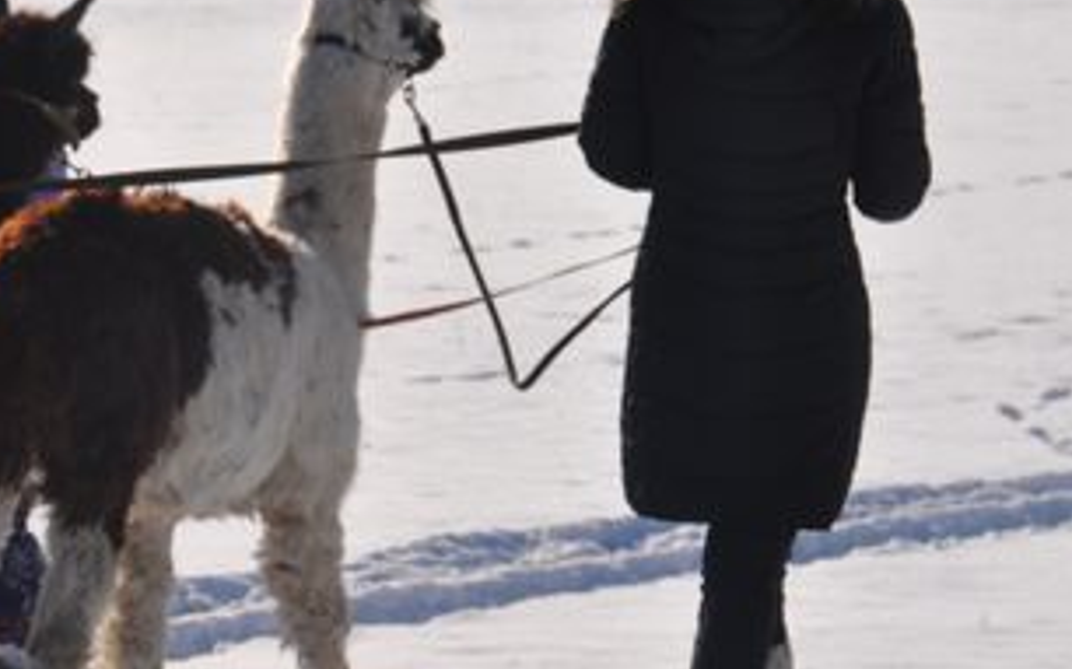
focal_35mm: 210
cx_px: 511
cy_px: 140
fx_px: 6133
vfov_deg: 6.2
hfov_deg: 10.0
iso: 200
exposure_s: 1/1000
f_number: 8
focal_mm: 70
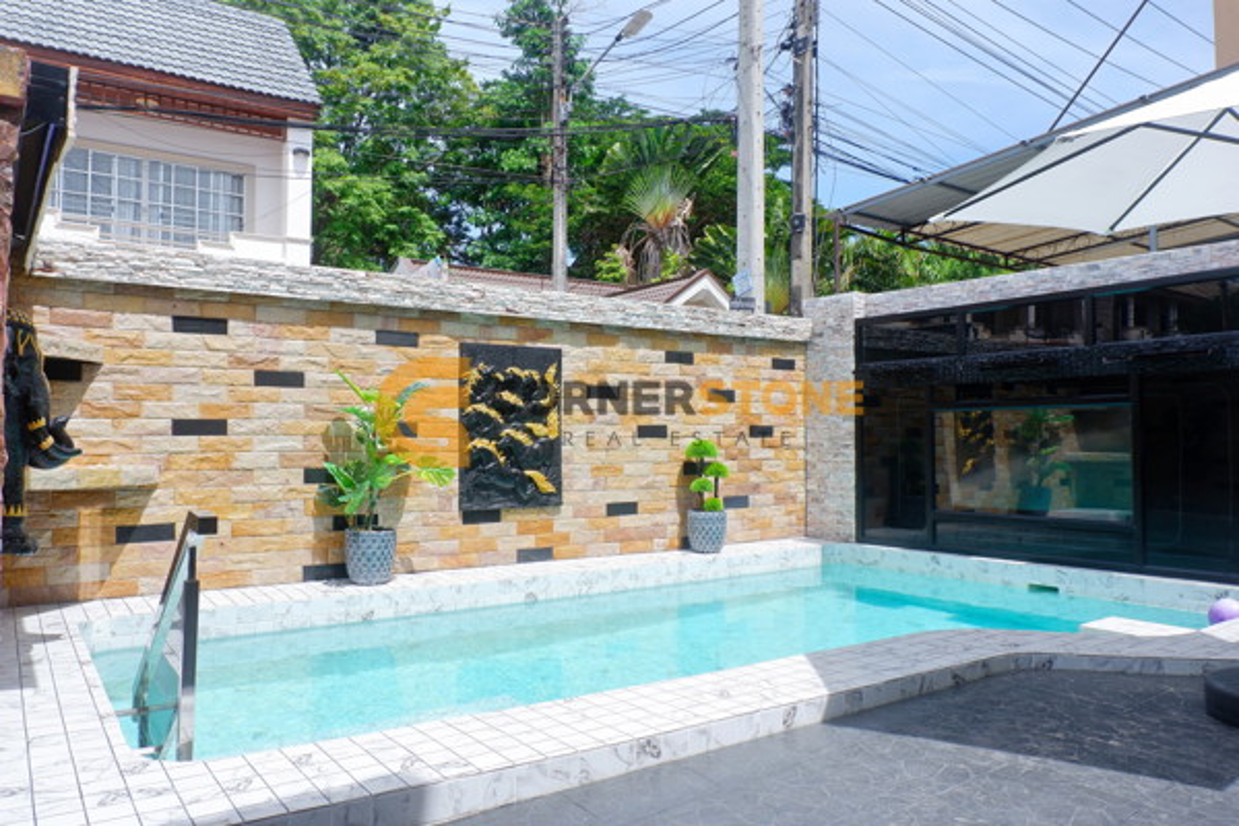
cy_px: 413
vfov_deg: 53.1
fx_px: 826
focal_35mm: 24
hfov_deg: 73.7
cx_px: 620
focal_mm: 16
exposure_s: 1/480
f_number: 7.1
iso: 200
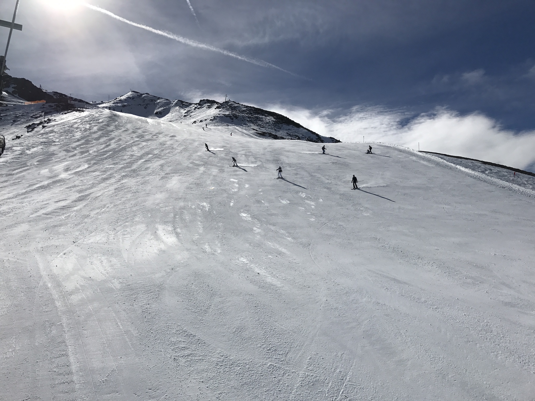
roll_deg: +3.3
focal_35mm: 28
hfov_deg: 63.4
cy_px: 200
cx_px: 268
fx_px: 433
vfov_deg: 49.7
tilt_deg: +9.8
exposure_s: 1/13699
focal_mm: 3.99
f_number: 1.8
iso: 25
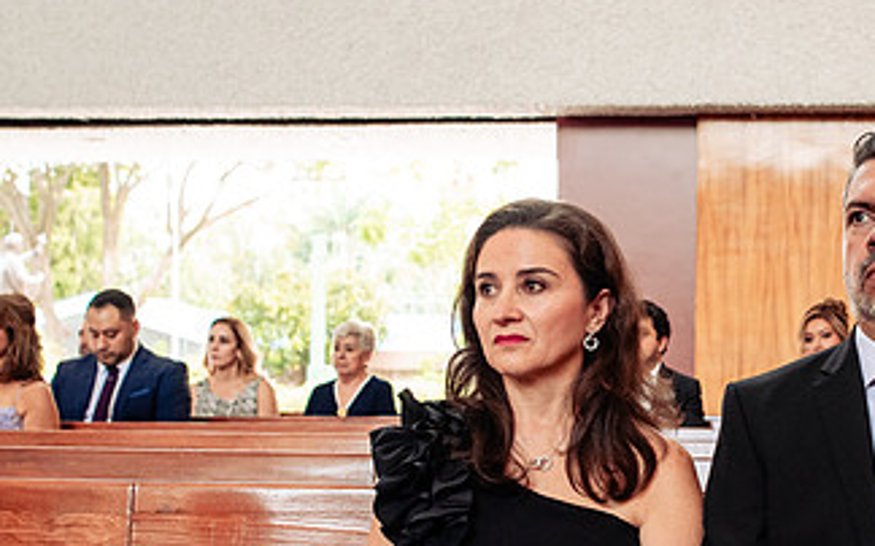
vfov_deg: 16.2
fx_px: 1906
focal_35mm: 80
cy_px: 394
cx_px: 714
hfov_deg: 25.4
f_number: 4.5
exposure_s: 1/125
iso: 1600
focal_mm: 35
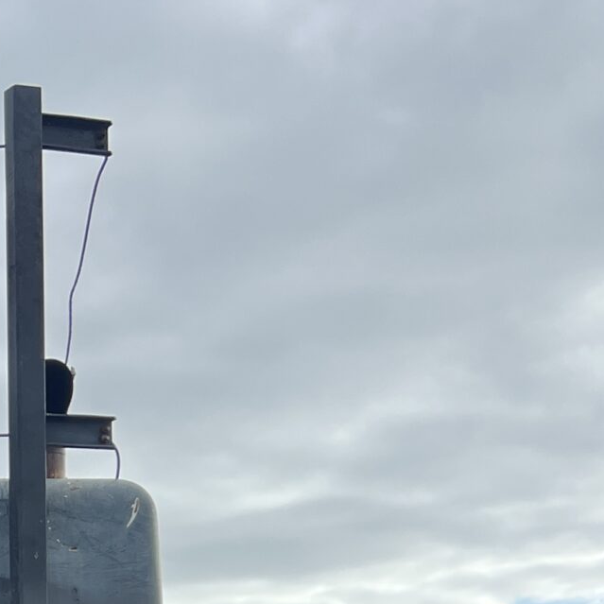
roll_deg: +1.3
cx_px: -423
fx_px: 1816
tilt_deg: +0.9
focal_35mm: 92
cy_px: 870
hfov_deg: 16.4
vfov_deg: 17.3
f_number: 1.5
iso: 50
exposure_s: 1/2299
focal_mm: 5.7
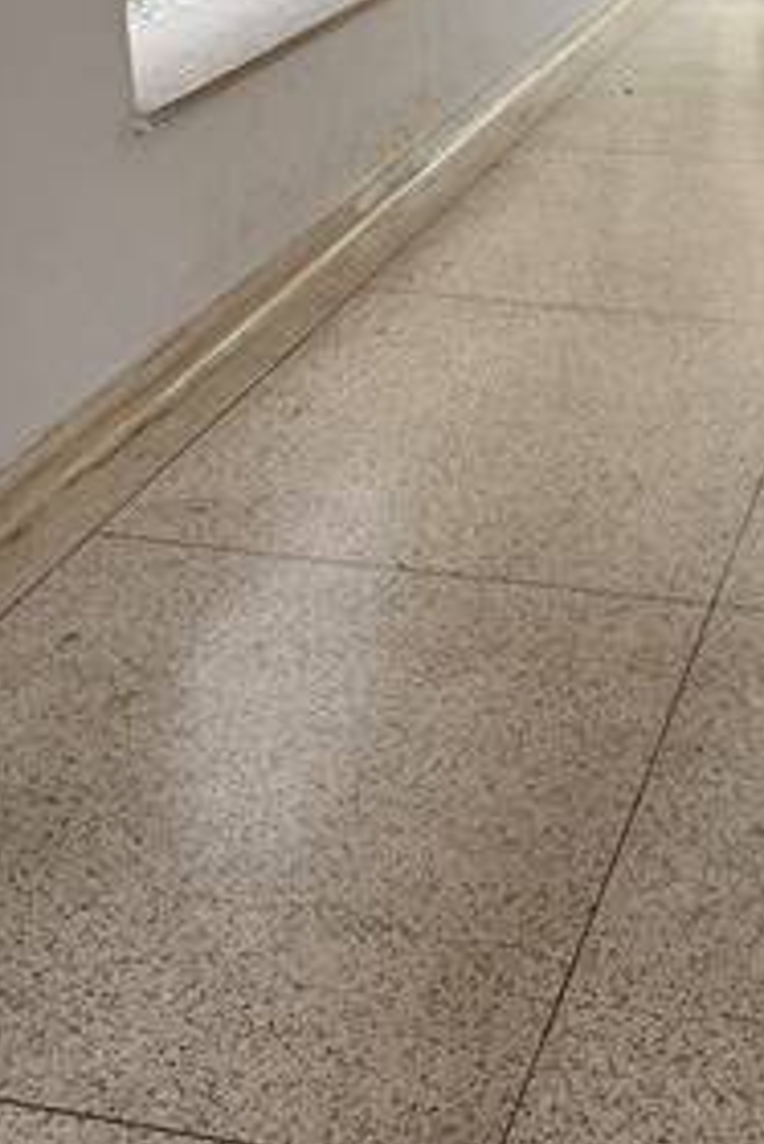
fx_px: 1812
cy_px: 163
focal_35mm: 57
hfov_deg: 22.8
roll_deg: -0.9
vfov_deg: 33.6
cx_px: 768
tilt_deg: -17.6
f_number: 1.78
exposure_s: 1/60
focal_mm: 6.76
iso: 250
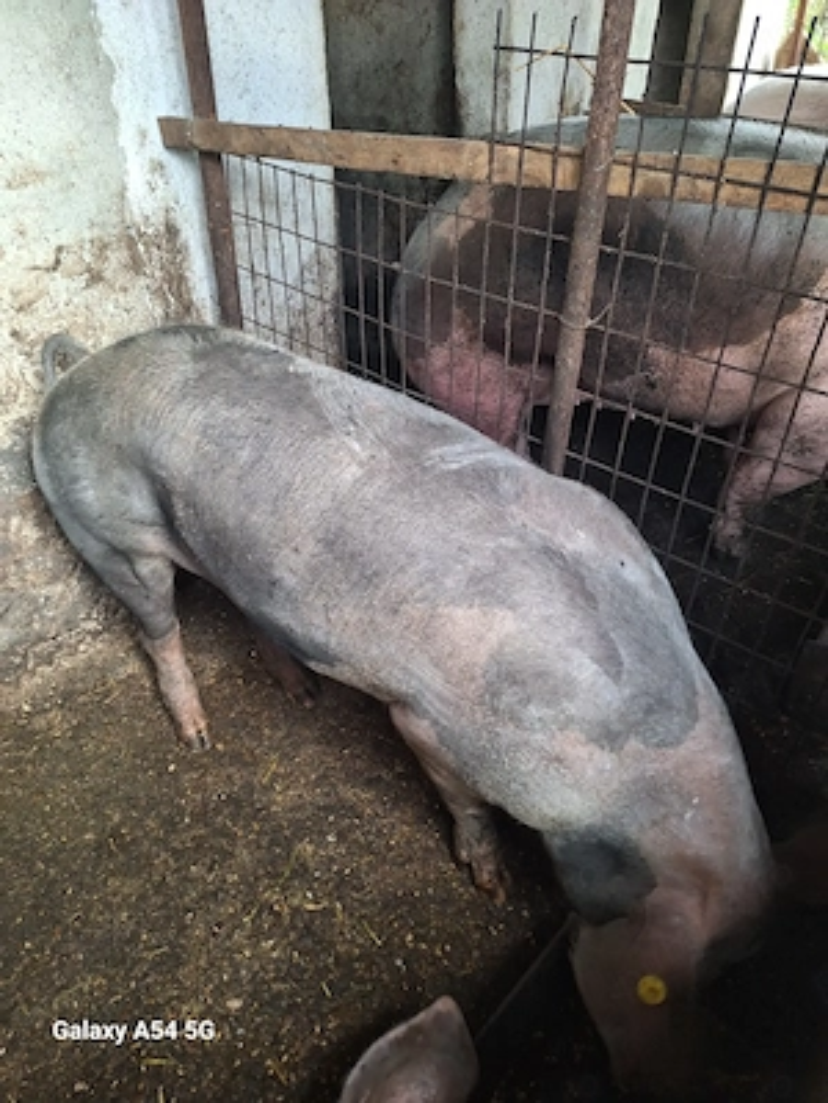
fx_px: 734
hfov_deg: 58.9
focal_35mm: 23
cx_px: 414
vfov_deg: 73.9
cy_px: 552
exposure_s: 1/33
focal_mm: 5.54
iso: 200
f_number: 1.8
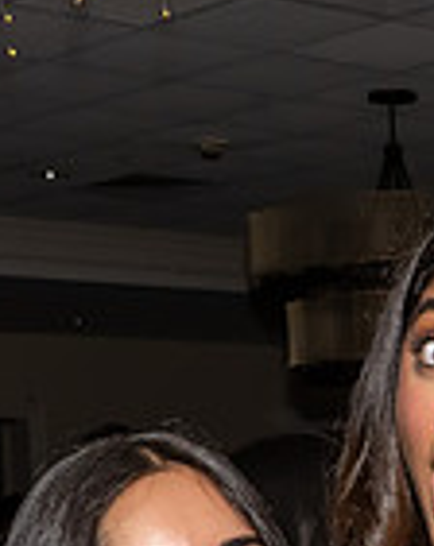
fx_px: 1951
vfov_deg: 15.0
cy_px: 776
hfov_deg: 12.6
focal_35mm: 121
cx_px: 382
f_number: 7.1
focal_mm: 17
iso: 640
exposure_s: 1/250
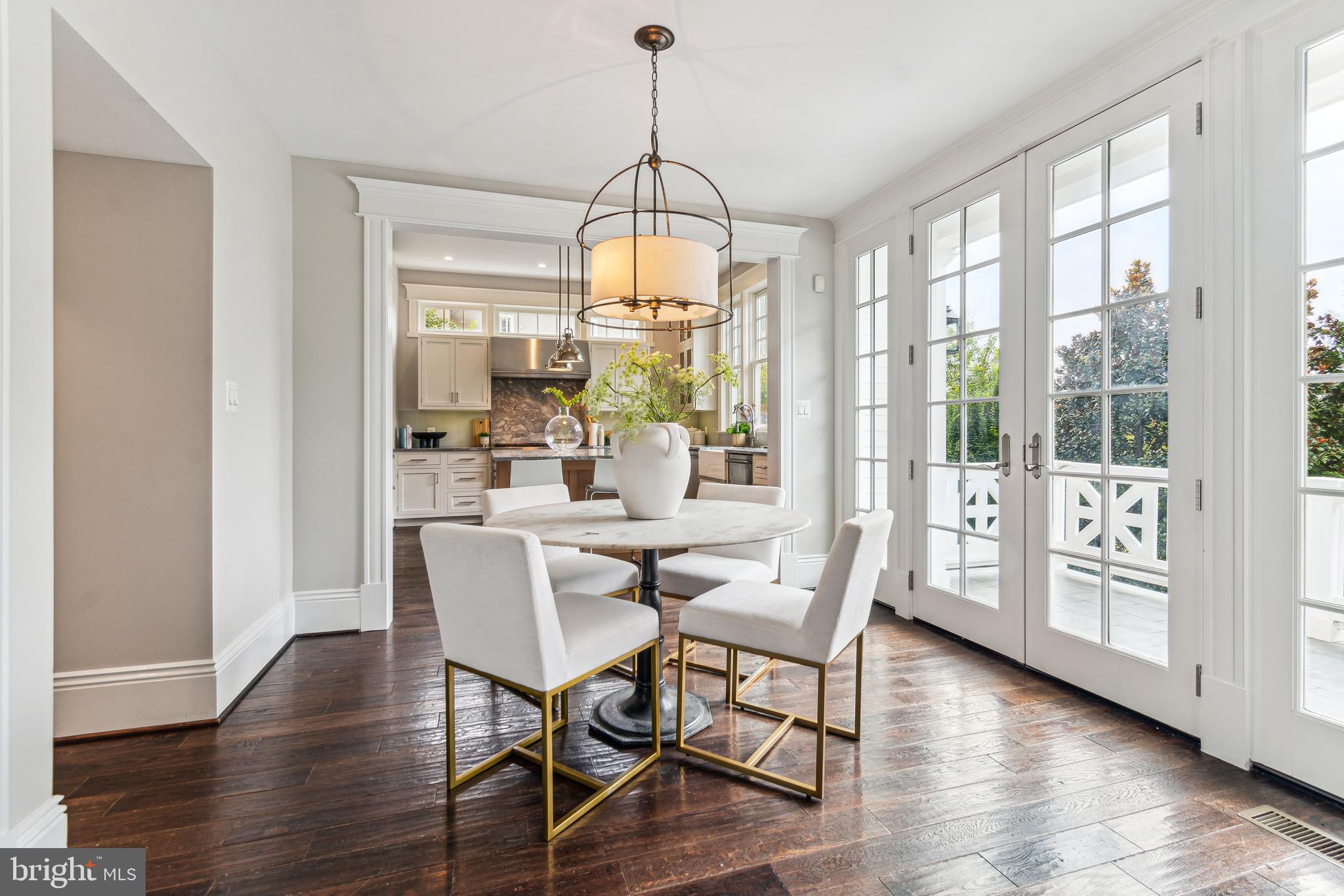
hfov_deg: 100.4
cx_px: 672
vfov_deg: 77.3
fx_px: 560
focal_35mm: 15
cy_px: 448
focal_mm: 10
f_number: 10
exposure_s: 1/8
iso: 200
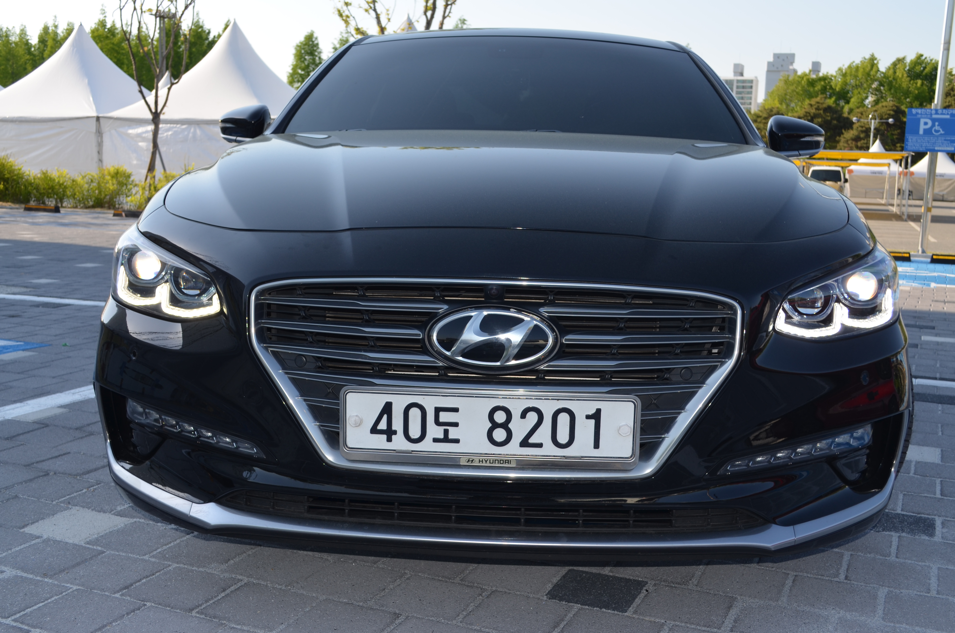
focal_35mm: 39
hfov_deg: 49.6
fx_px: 1032
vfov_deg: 34.1
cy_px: 316
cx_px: 478
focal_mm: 26
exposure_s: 1/200
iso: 100
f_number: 6.3
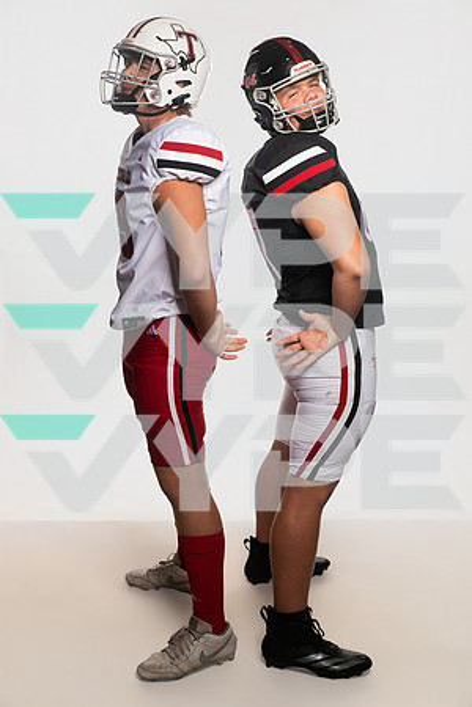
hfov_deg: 27.0
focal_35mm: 50
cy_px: 354
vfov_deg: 39.6
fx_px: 983
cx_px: 236
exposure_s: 1/200
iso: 500
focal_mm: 50
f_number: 6.3
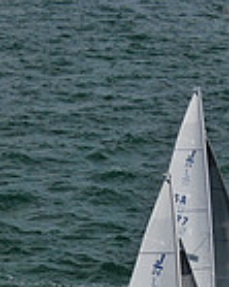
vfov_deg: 9.7
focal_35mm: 195
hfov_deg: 7.9
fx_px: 1654
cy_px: 360
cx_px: 103
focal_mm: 8.6
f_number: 3.8
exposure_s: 1/1600
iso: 100
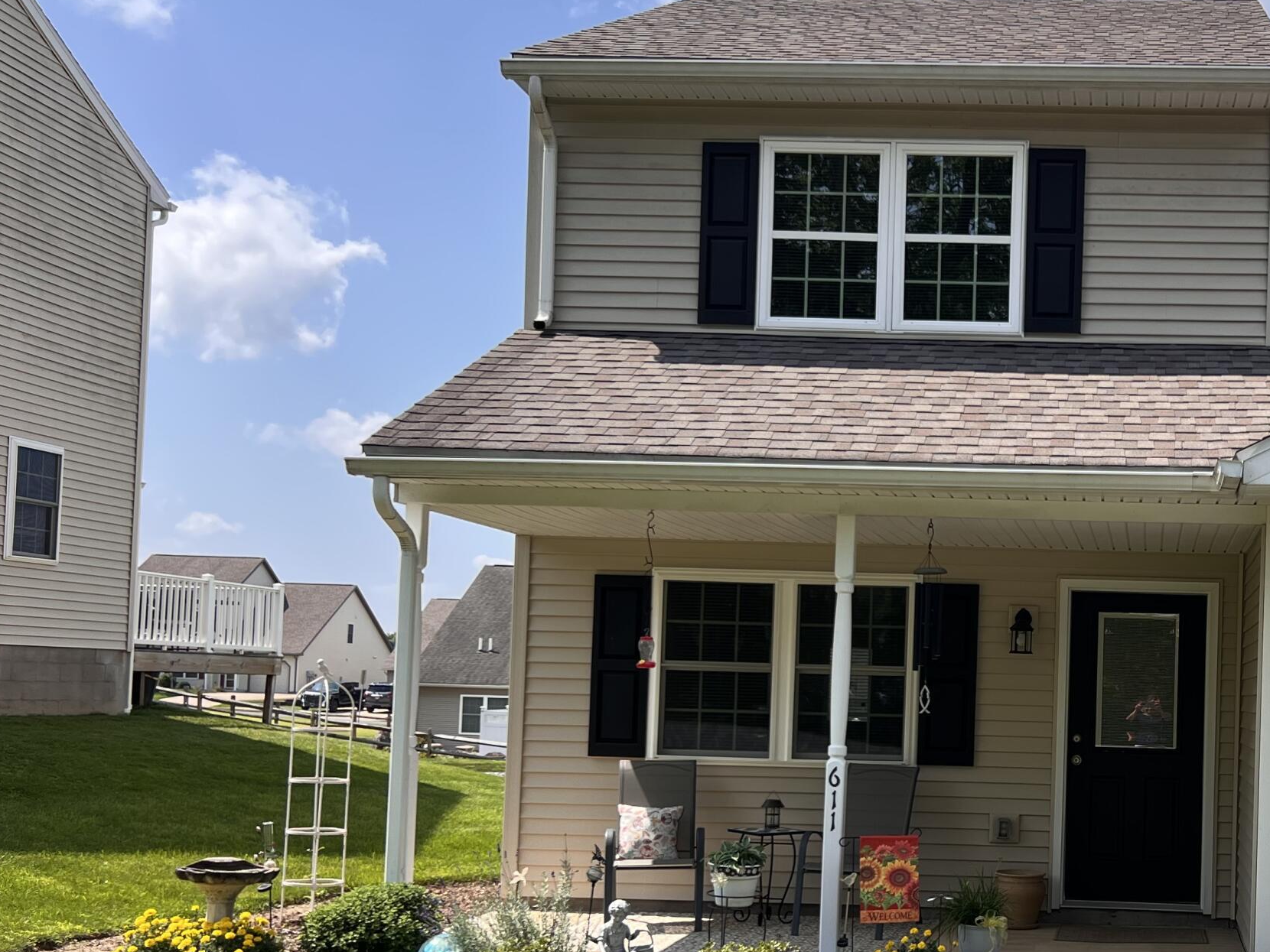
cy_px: 647
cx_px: 1066
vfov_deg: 30.6
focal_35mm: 47
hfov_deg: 38.5
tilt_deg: +1.7
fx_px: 1724
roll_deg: -2.3
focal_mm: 5.7
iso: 50
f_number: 1.5
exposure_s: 1/2008
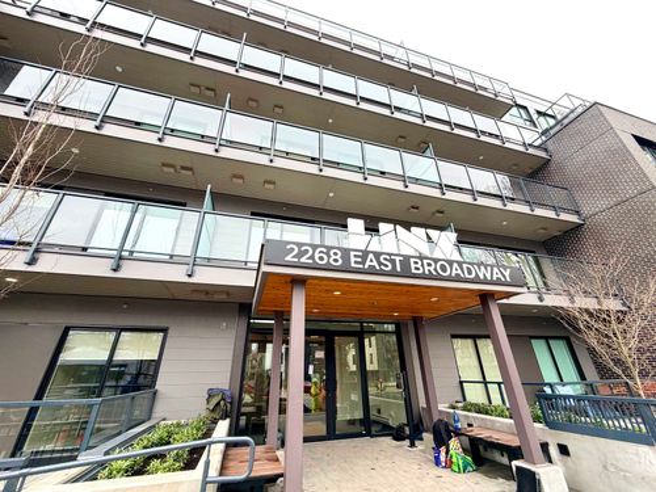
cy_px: 246
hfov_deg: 102.1
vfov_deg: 85.7
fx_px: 265
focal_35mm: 14
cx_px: 328
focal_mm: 2.22
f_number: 2.2
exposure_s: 1/218
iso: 50
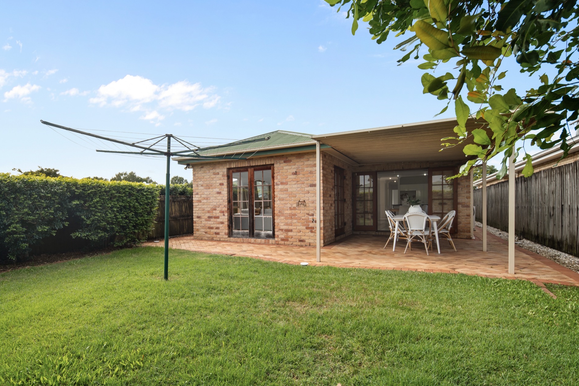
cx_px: 289
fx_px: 289
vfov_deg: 67.4
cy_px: 190
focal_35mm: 18
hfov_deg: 90.0
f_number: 8
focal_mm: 17
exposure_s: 1/320
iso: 200
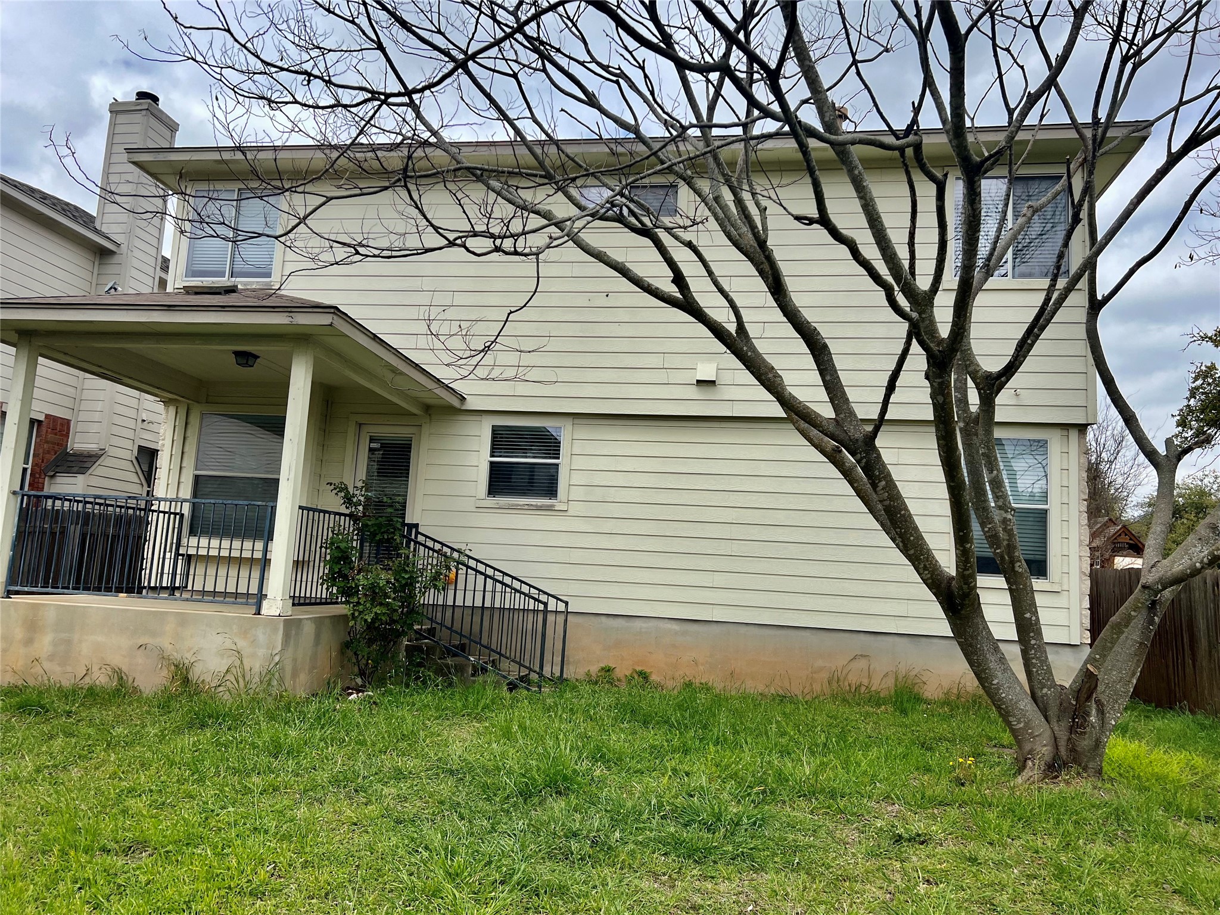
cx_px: 610
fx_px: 916
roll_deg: -2.8
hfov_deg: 67.3
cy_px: 458
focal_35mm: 26
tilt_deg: +7.0
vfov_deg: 53.1
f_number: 1.5
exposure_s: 1/2915
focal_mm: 5.7
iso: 50
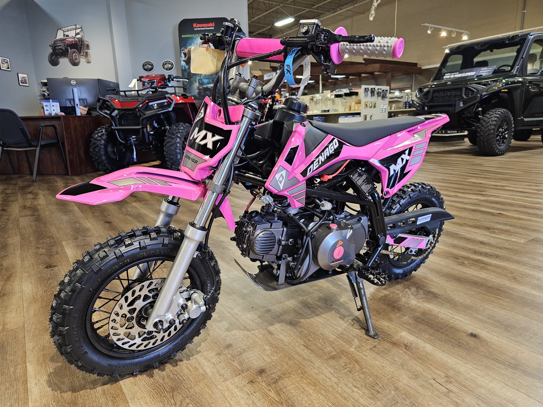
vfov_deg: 58.9
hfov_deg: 73.9
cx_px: 272
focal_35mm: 23
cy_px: 204
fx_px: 361
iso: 800
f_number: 1.7
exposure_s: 1/120
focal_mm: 6.3
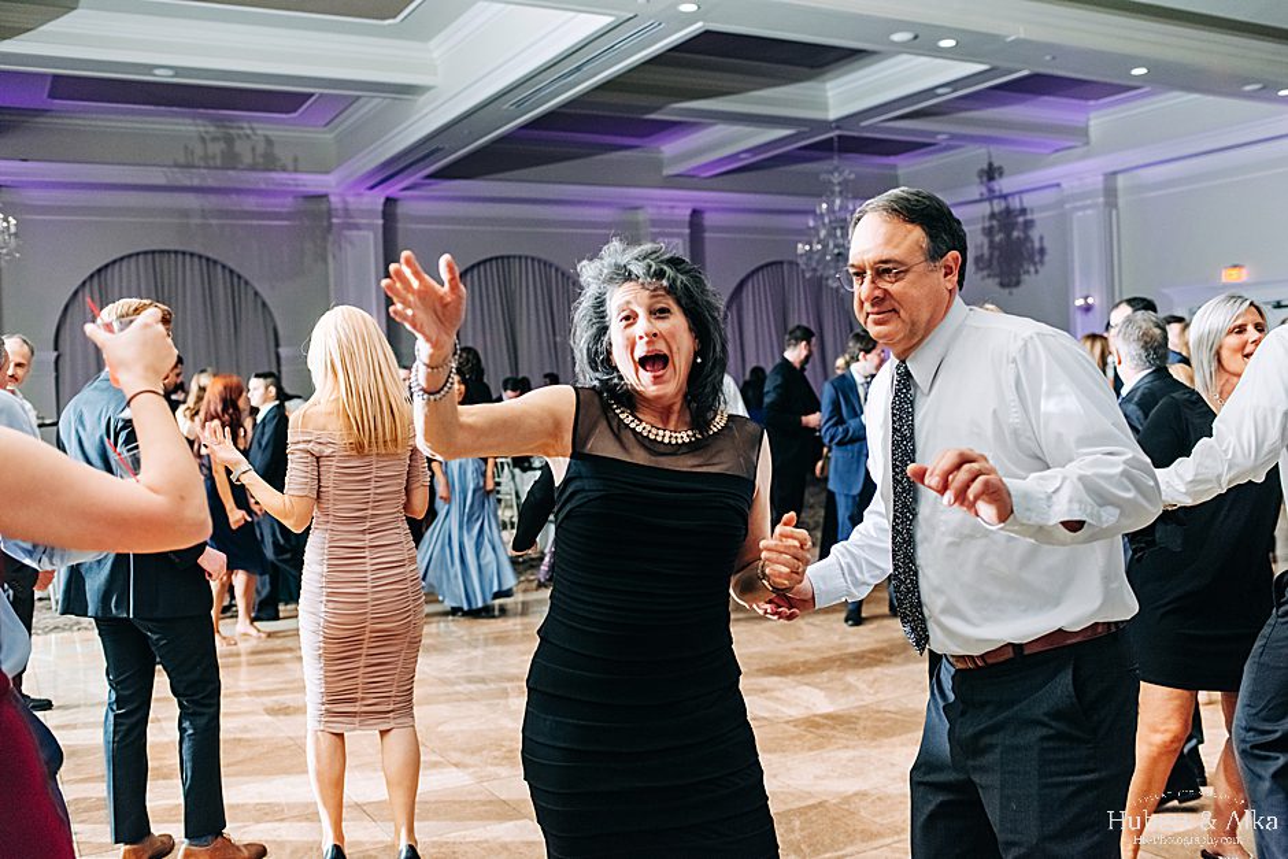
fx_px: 1252
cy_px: 430
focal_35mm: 35
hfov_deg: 54.4
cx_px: 644
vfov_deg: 37.9
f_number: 2.8
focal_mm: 35
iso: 800
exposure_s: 1/160
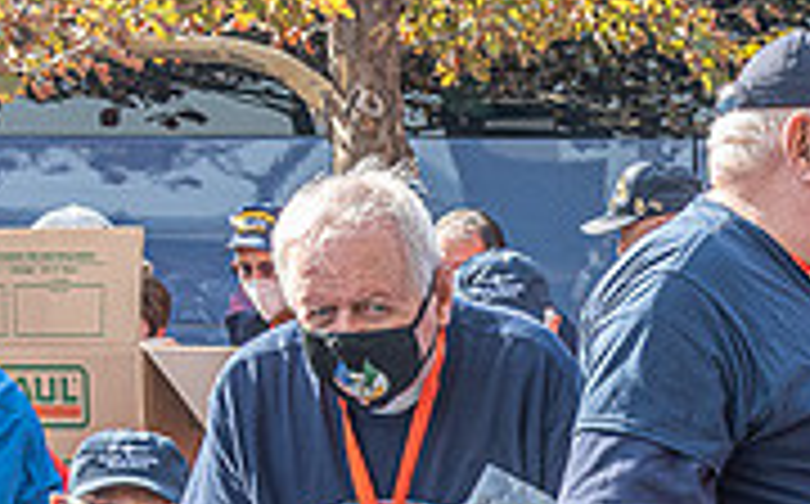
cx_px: 1206
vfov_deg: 11.1
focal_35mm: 115
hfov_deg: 16.6
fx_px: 2535
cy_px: 673
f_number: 8
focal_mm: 35
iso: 500
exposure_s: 1/250
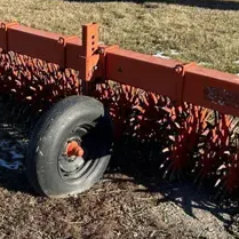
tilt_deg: -23.3
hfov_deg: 25.3
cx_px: 3
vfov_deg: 26.5
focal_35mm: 65
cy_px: 124
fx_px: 508
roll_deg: +1.1
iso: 80
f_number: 1.78
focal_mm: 6.86
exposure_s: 1/1587
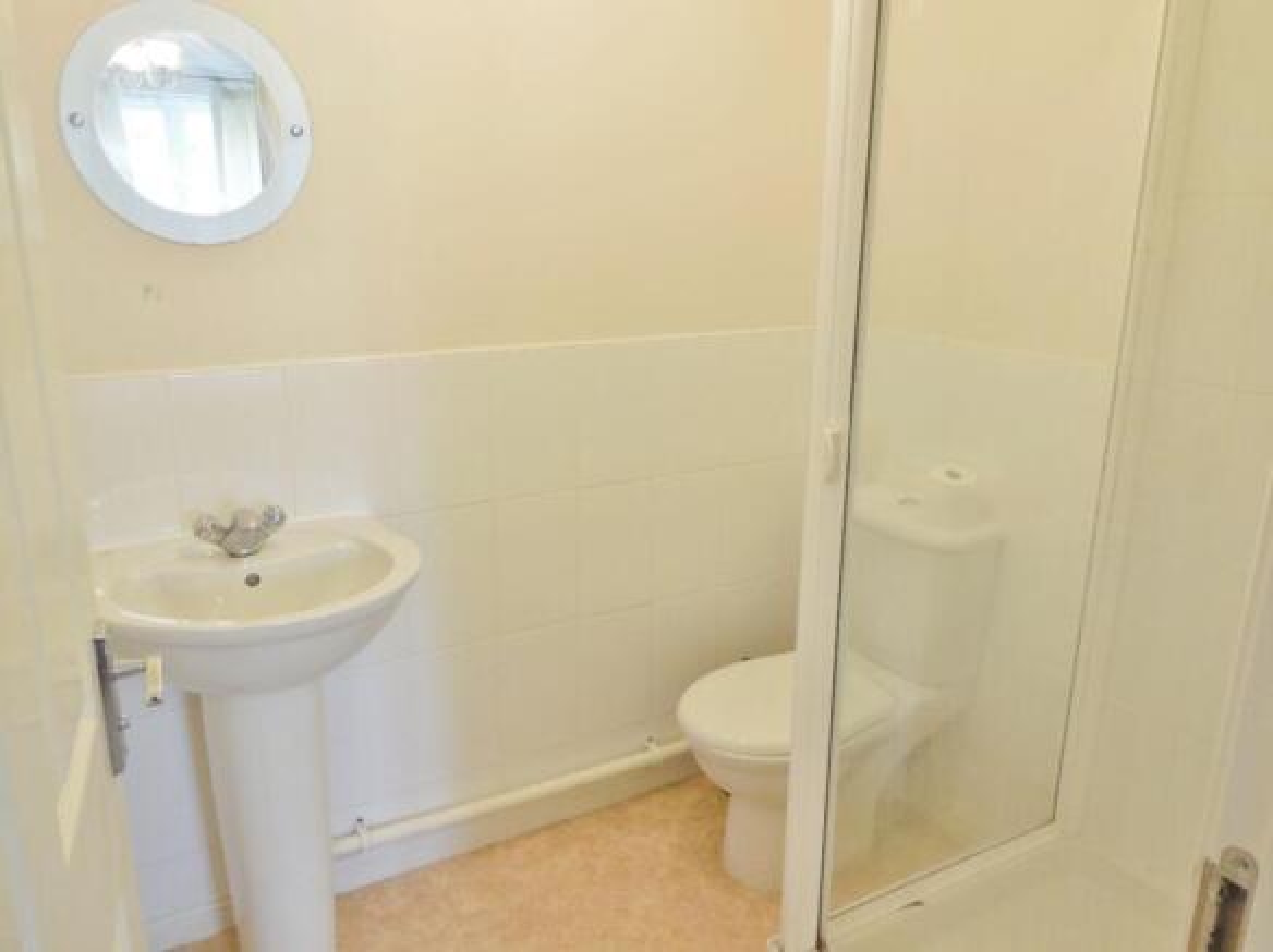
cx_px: 636
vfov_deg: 54.8
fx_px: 919
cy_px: 476
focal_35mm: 25
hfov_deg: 69.4
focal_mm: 4.5
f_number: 3.1
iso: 220
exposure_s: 1/30
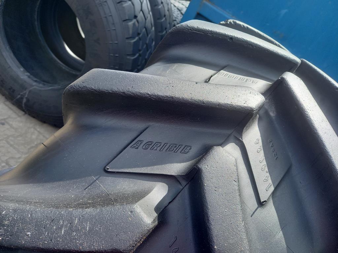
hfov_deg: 69.4
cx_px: 169
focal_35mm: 25
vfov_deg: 54.9
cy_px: 126
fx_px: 244
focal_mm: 4.65
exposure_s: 1/236
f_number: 1.8
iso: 50
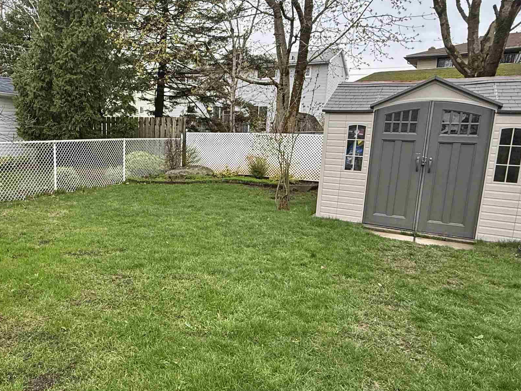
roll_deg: -1.6
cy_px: 201
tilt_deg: -9.4
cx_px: 180
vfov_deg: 51.4
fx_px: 406
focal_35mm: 27
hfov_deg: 63.9
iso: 200
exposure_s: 1/99
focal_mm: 2.22
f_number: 2.2
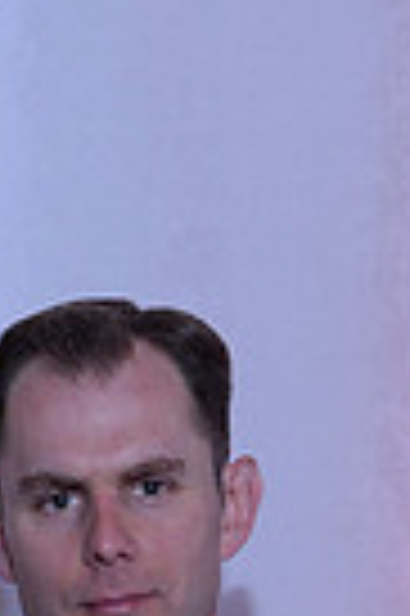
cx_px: 79
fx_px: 3185
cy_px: 1052
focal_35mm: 186
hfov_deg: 7.4
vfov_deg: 10.5
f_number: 4.5
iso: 1250
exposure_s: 1/250
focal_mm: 44
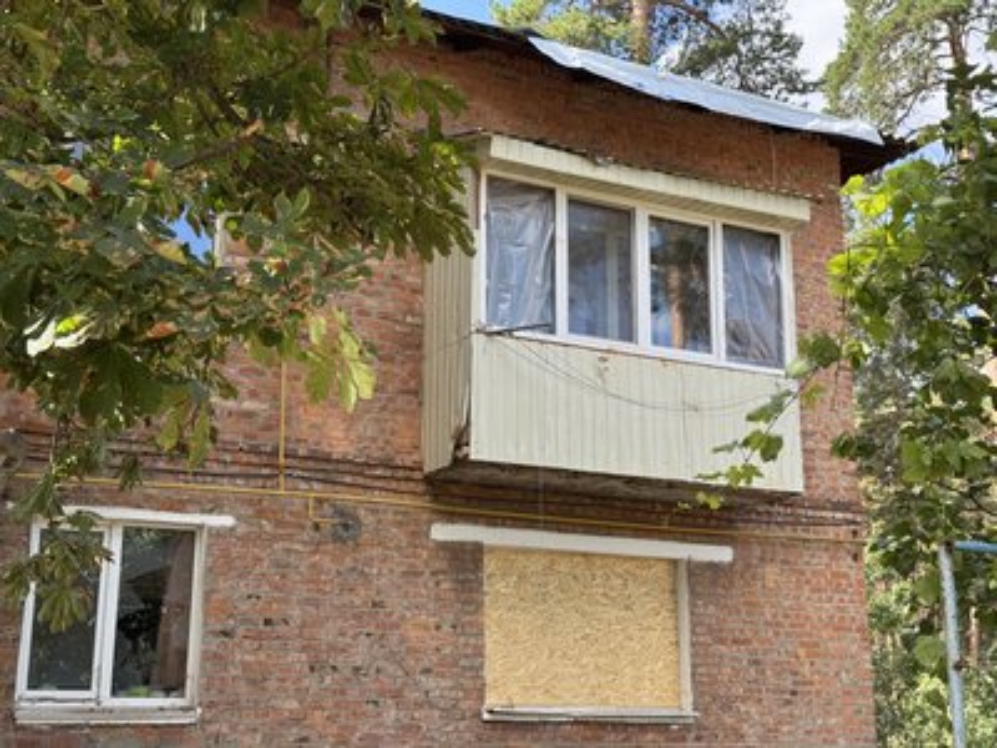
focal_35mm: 48
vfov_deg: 30.3
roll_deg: +0.3
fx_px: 1382
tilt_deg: +13.3
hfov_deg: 39.7
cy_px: 374
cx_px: 498
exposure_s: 1/792
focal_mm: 6.76
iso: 64
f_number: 1.78
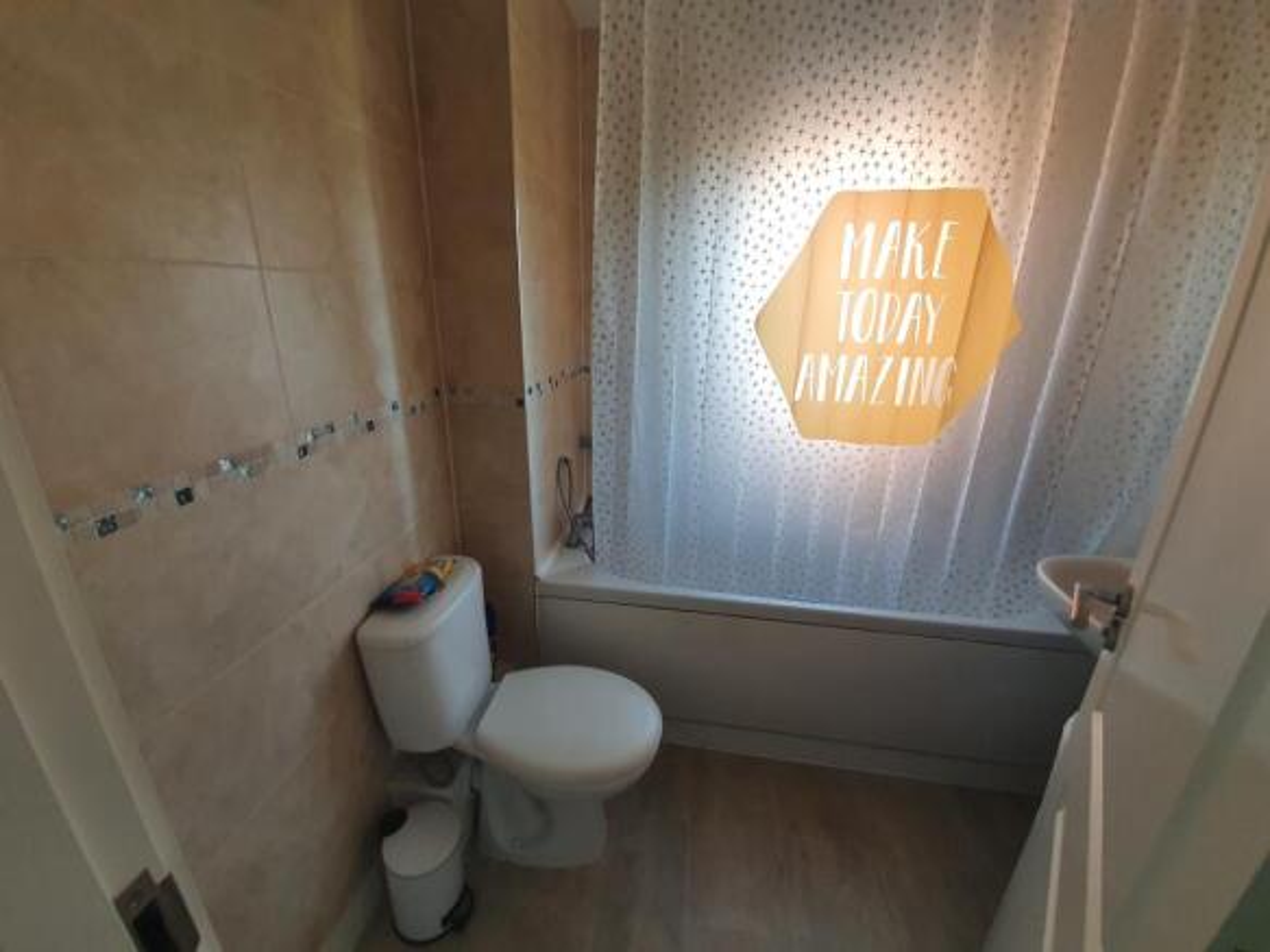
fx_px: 477
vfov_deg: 89.9
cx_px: 635
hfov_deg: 106.2
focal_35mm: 13
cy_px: 476
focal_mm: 1.8
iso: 160
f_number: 2.2
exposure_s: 1/60
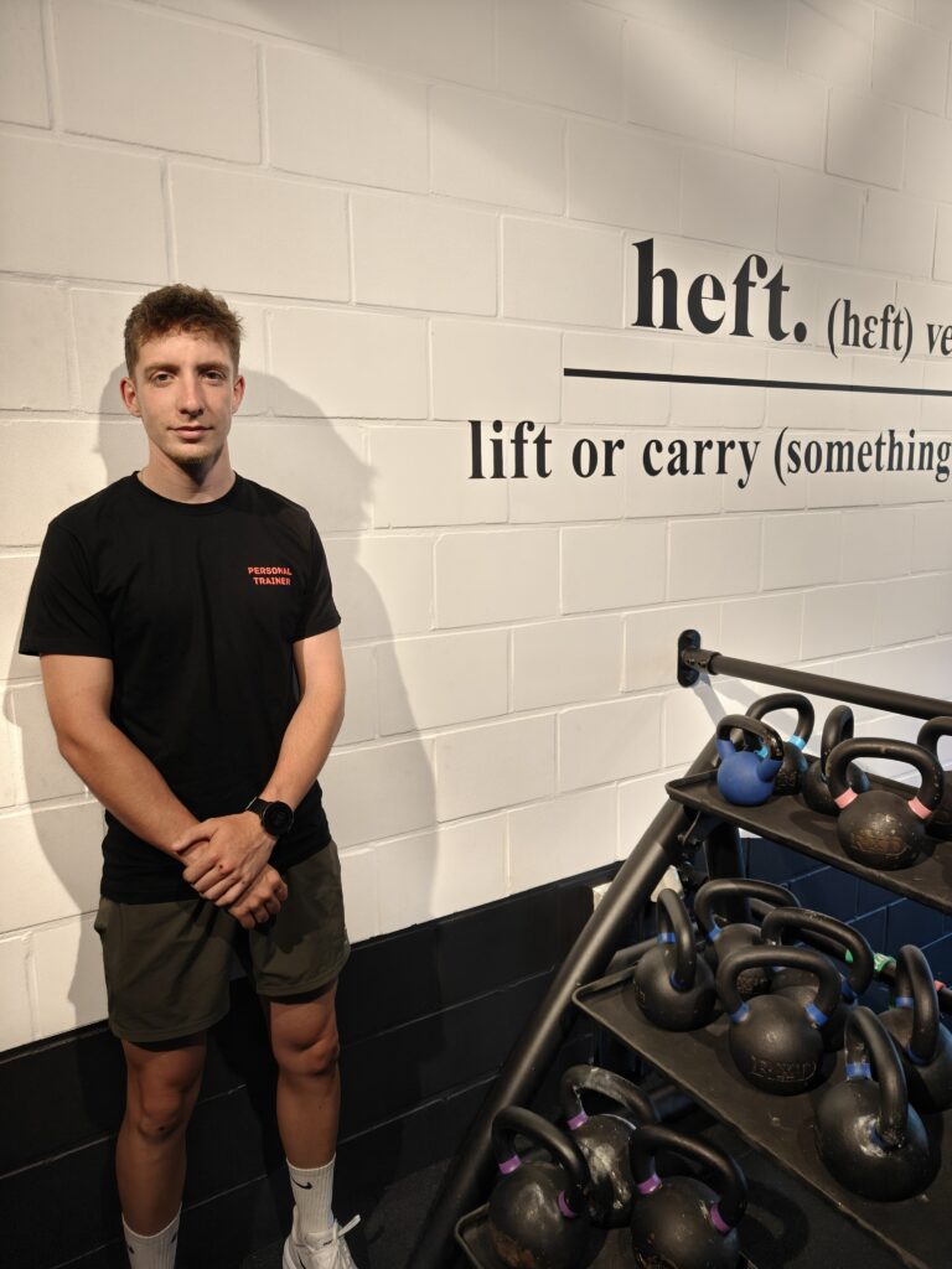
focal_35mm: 24
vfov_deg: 71.6
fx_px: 880
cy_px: 634
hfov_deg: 56.8
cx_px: 476
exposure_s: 1/144
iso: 50
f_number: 1.8
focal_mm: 5.59
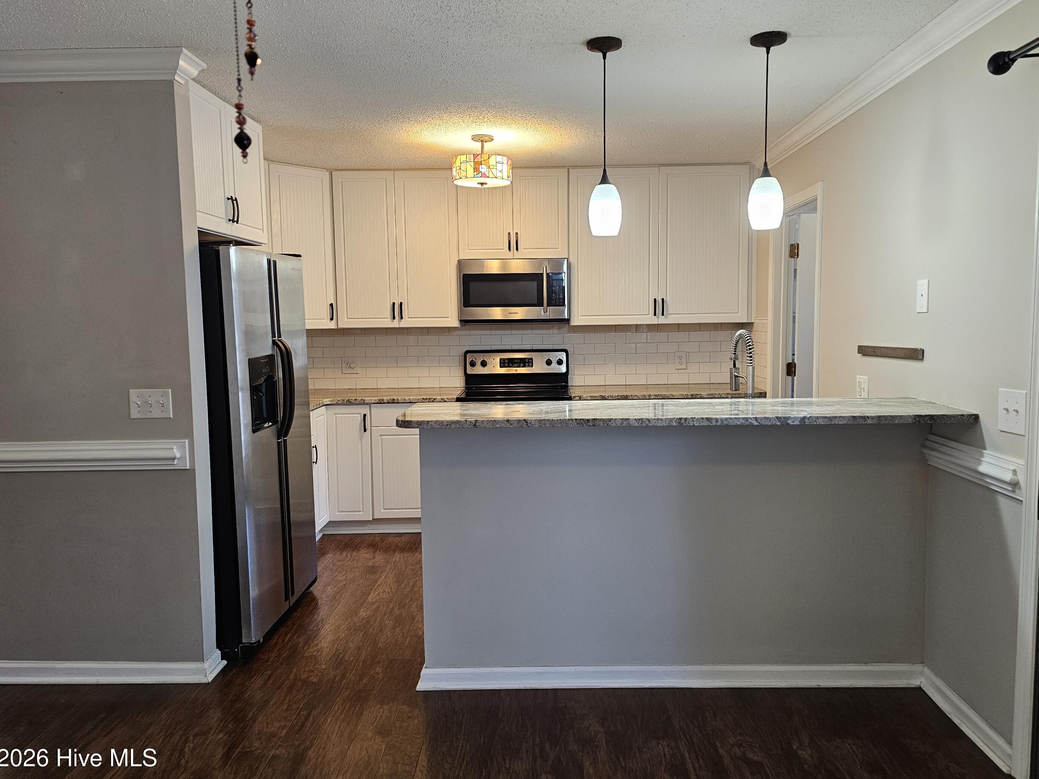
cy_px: 373
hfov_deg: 69.4
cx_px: 541
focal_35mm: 25
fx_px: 750
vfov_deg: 54.9
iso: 250
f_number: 1.7
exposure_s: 1/120
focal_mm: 6.3
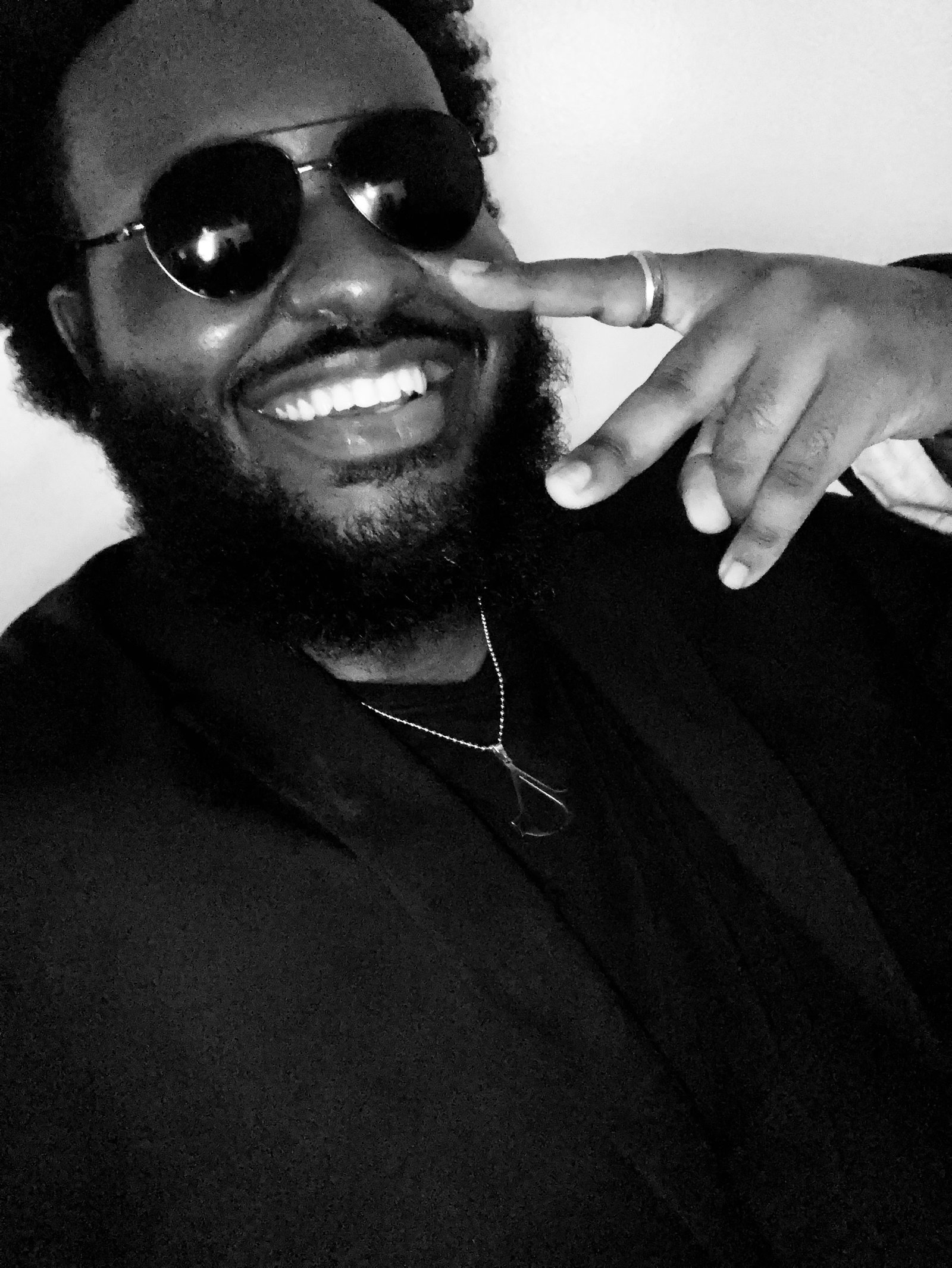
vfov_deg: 56.8
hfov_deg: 44.2
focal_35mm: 32
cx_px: 476
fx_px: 1172
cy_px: 634
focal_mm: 2.87
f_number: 2.2
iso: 2000
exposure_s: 1/16
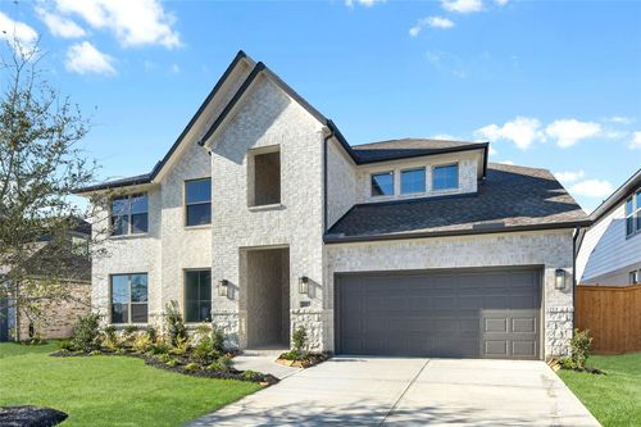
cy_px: 214
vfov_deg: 81.2
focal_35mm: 14
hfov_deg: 104.3
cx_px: 320
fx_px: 249
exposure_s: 1/800
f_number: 9
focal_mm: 14
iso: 100
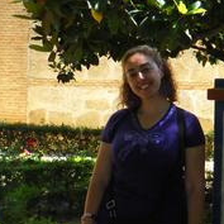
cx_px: 148
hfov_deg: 12.1
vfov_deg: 12.1
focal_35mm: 144
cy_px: 85
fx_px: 1054
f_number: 3.5
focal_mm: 6.3
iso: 64
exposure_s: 1/100
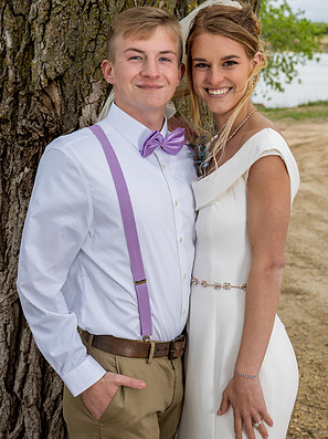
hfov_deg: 24.4
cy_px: 210
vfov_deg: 32.2
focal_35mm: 60
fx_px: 759
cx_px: 163
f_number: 7.1
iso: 100
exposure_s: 1/250
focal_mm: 55
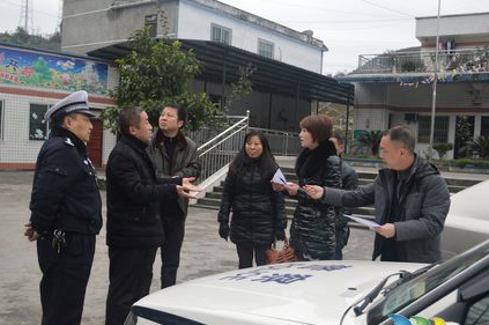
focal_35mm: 39
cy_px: 173
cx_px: 245
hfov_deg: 49.6
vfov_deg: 34.1
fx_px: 529
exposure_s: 1/500
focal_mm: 22
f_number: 3.8
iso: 1800
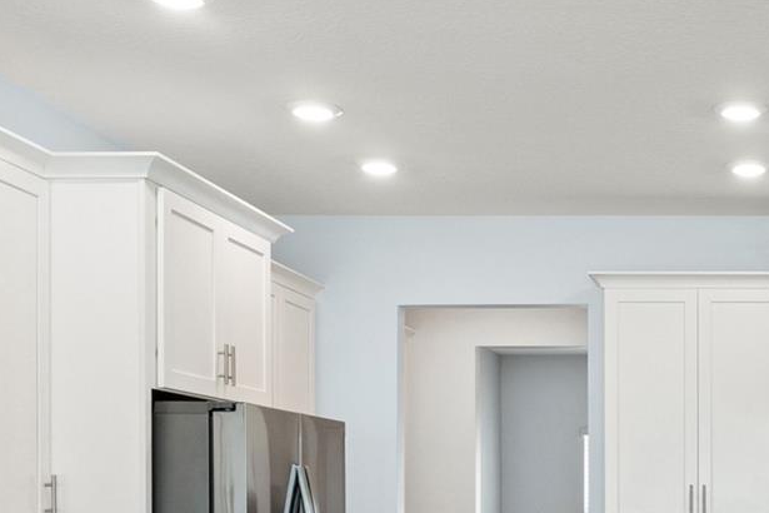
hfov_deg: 28.3
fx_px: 1388
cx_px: 835
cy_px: 519
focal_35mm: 65
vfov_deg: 20.2
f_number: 10
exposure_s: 1/30
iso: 800
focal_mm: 16.9
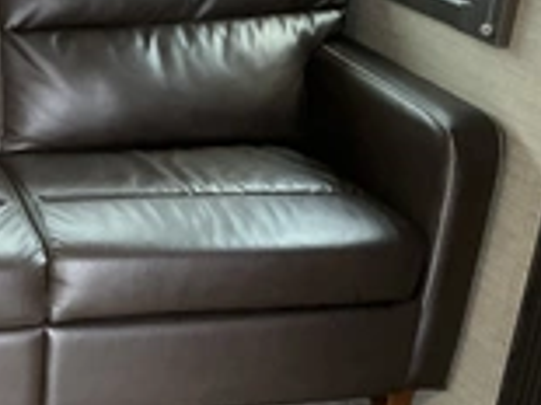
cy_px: 237
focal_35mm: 75
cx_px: 21
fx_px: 1171
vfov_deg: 19.6
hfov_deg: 25.0
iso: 200
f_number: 1.8
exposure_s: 1/60
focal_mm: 3
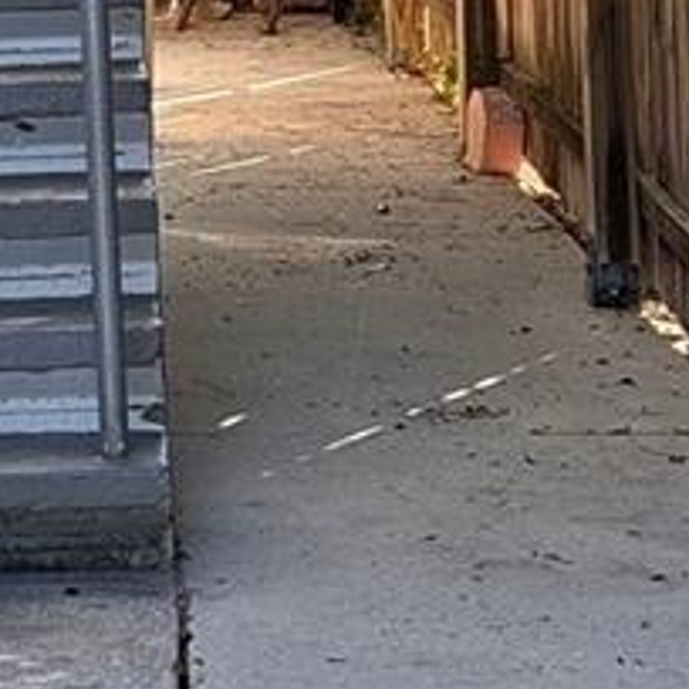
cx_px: -7
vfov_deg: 9.8
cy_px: -331
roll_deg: +0.0
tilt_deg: -1.1
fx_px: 3896
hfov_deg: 10.0
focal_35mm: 173
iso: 32
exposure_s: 1/320
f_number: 1.6
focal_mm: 5.96
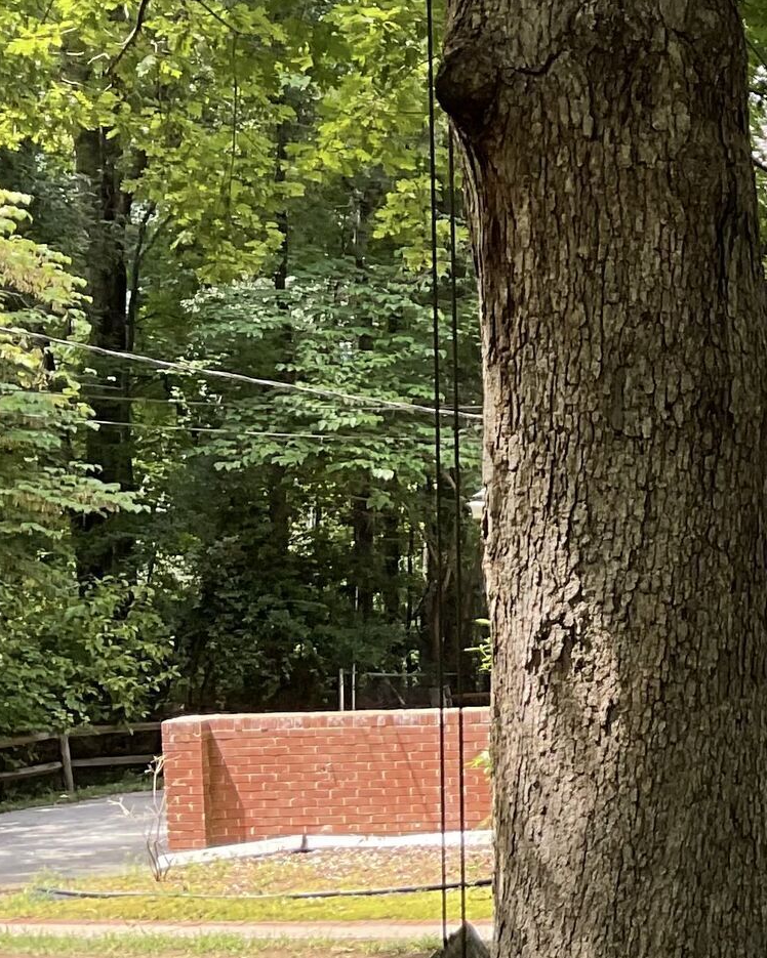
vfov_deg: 20.6
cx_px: 1390
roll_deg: +0.1
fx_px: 2639
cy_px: 375
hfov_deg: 14.5
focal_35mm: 93
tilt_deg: +0.6
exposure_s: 1/239
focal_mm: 3
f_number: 1.8
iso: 16
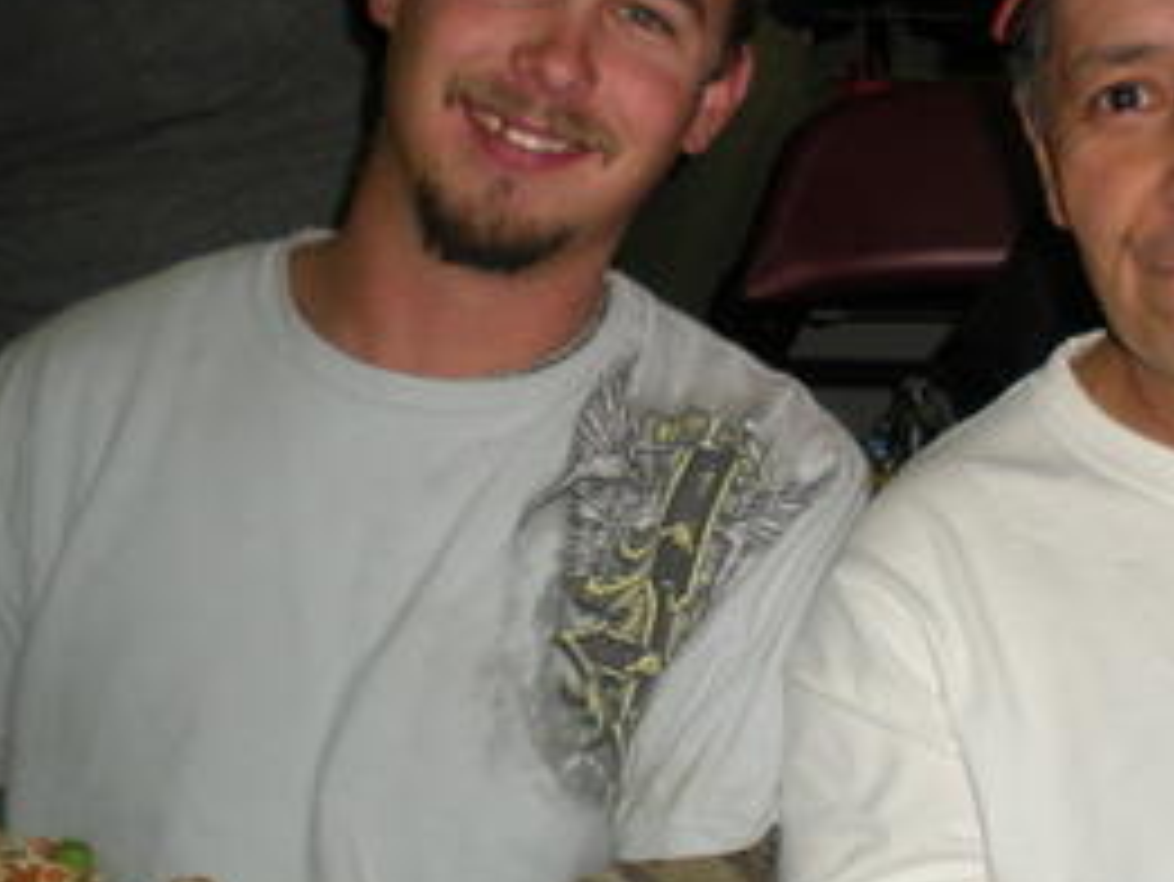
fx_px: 2307
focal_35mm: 68
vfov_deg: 21.6
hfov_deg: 28.2
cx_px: 861
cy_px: 328
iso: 64
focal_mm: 6.3
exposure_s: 1/60
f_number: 3.1
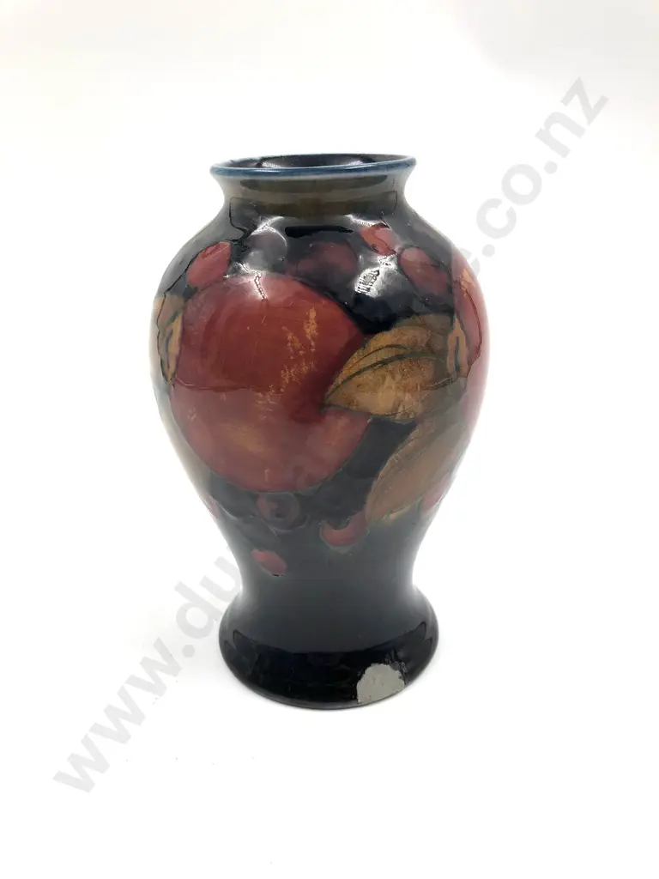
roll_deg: +3.0
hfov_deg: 49.7
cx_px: 330
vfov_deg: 63.4
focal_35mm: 28
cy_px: 440
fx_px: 711
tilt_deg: -23.8
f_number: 1.8
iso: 20
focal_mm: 3.99
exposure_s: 1/234
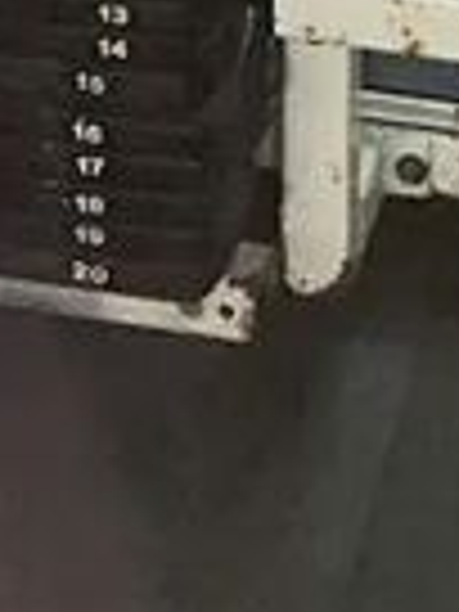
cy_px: -1046
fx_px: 3218
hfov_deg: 8.2
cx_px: 238
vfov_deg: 9.3
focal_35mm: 182
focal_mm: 3
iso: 200
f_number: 1.8
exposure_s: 1/60
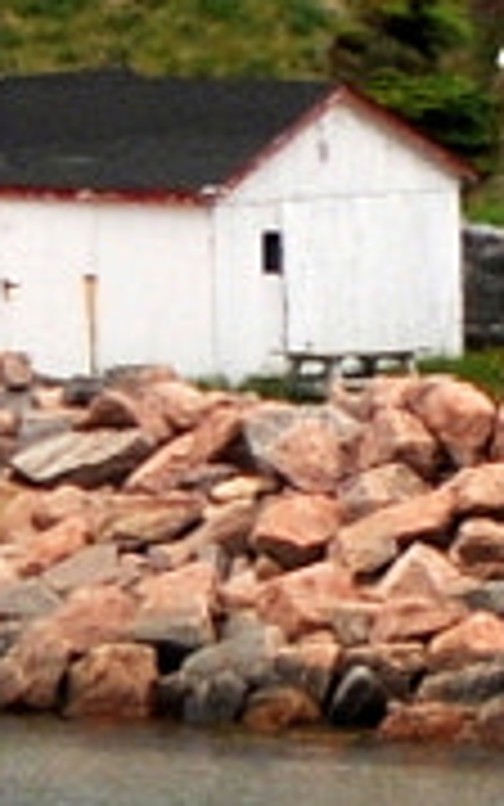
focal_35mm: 1222
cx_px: -2385
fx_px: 26834
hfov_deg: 1.1
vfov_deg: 1.7
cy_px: -509
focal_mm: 70
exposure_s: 1/320
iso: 200
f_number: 4.5
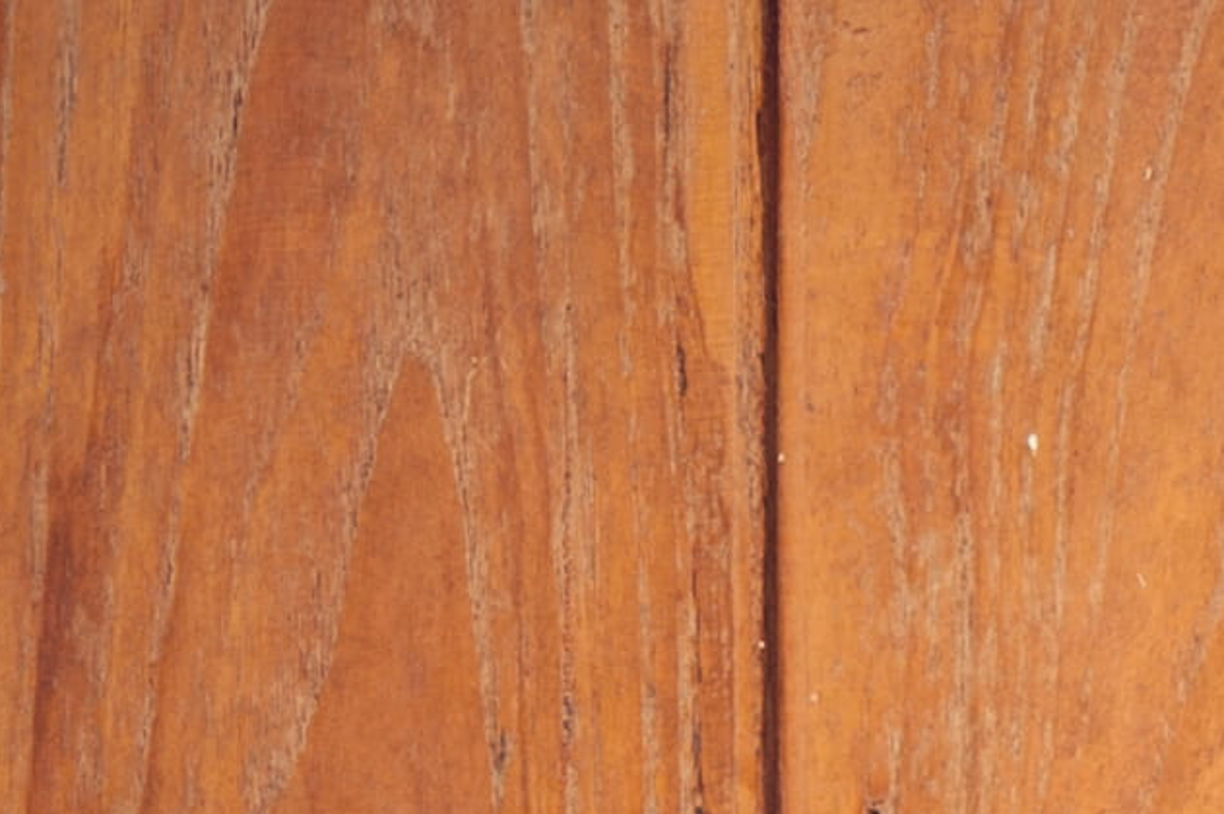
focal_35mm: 405
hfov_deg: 4.9
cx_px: 3527
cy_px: 2016
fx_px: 13762
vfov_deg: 3.3
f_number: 11
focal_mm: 60
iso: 200
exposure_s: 1/25
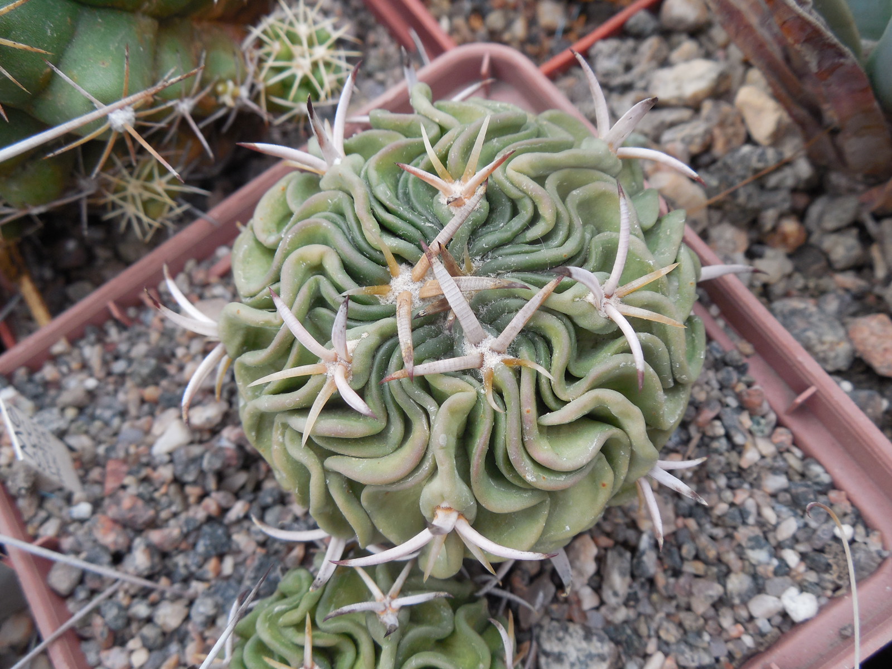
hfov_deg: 58.4
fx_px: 799
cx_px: 446
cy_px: 334
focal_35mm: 31
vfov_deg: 45.4
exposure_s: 1/80
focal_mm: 5.6
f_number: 3.6
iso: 125
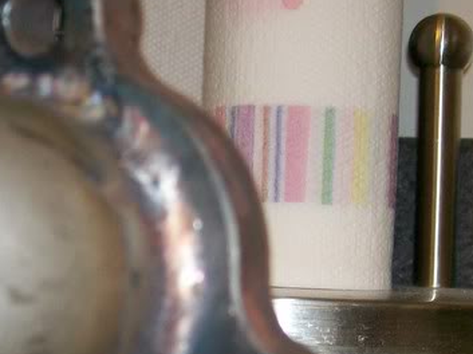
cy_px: 325
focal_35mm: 102
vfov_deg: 14.3
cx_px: 96
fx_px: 1392
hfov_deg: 19.1
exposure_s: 1/18.3
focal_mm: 7.6
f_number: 3
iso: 80
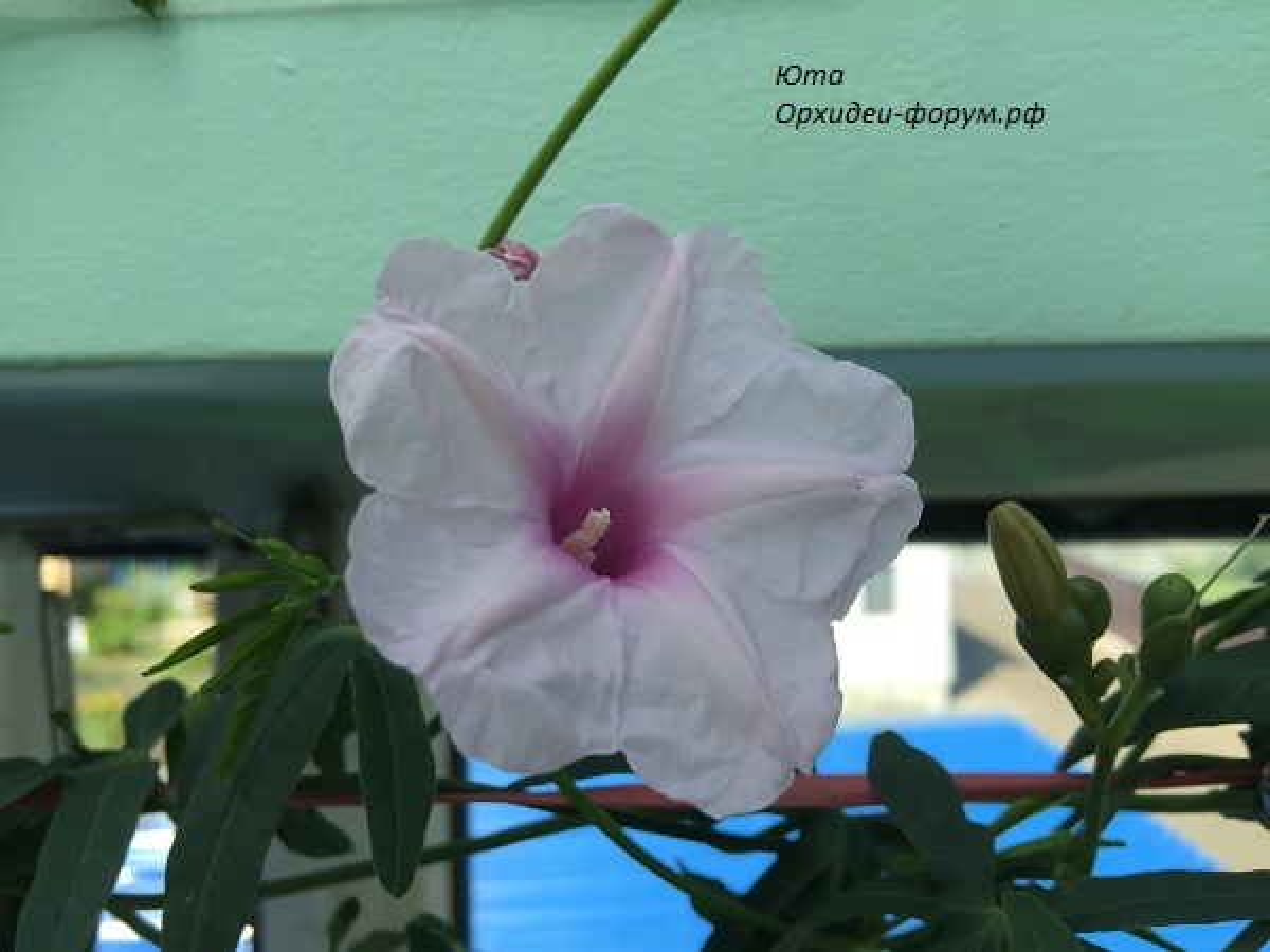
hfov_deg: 61.7
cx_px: 635
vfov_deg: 48.2
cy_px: 476
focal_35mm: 29
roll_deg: -0.1
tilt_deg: +0.0
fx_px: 1064
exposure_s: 1/719
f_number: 2.2
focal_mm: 4.15
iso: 32
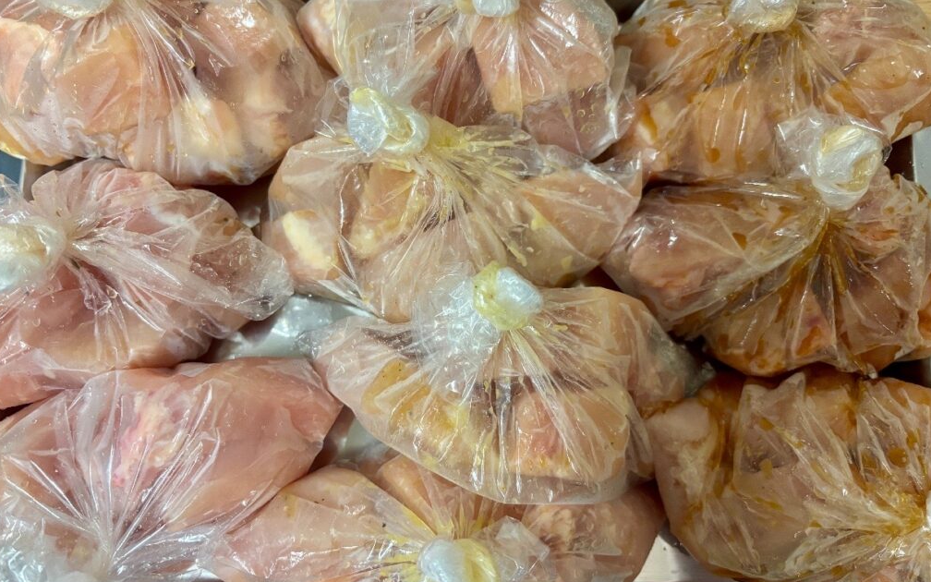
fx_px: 710
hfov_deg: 66.5
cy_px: 280
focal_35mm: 28
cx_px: 462
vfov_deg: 44.5
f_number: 1.6
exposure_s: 1/60
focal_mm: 5.96
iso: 320
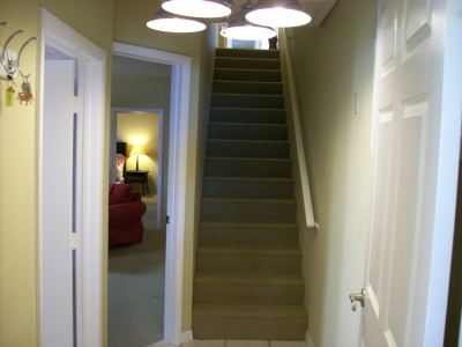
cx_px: 231
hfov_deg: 51.4
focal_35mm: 36
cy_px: 174
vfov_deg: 39.7
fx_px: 480
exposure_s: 1/18.9
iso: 160
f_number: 2.7
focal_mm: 6
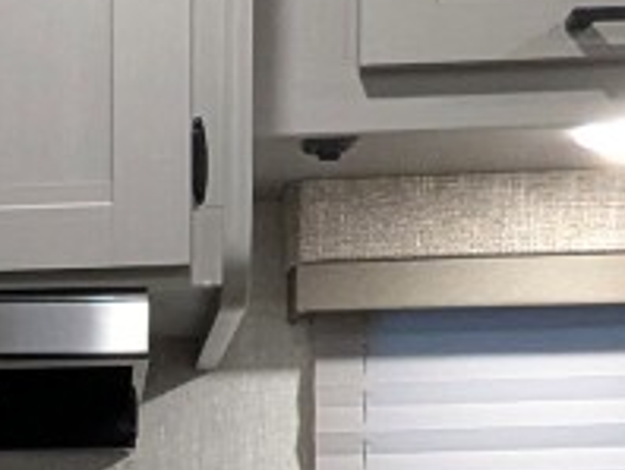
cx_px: -185
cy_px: 751
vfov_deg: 12.4
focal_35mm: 113
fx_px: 2043
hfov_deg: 16.5
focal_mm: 2.35
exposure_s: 1/72.2
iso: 361
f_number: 2.2
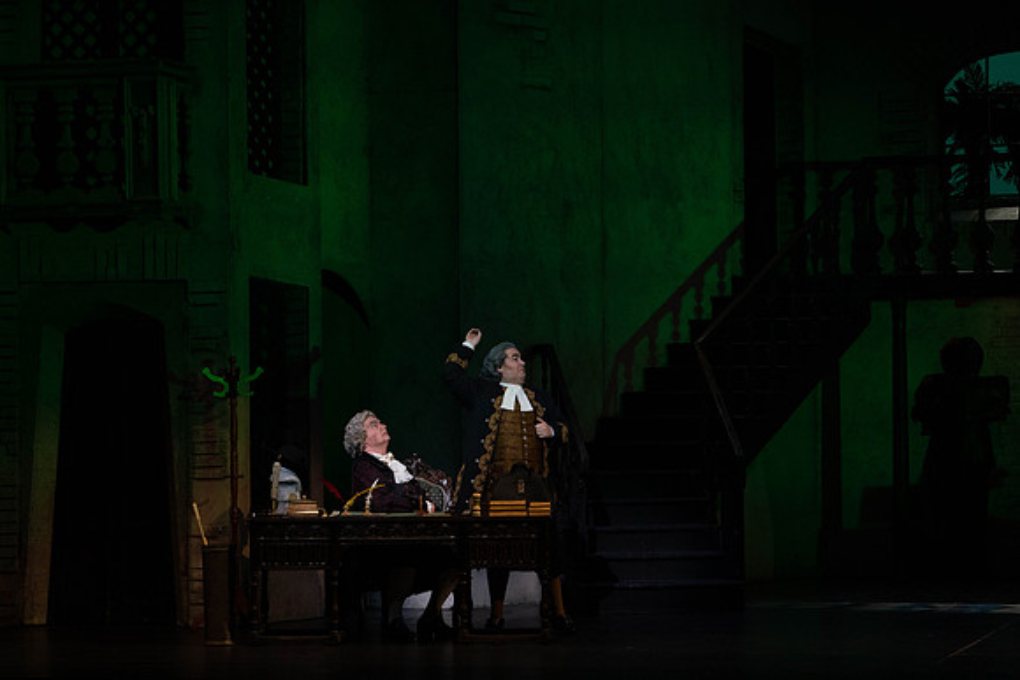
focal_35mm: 116
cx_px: 510
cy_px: 340
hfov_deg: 17.6
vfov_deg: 11.8
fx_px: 3287
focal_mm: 116
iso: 3200
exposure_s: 1/250
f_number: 9
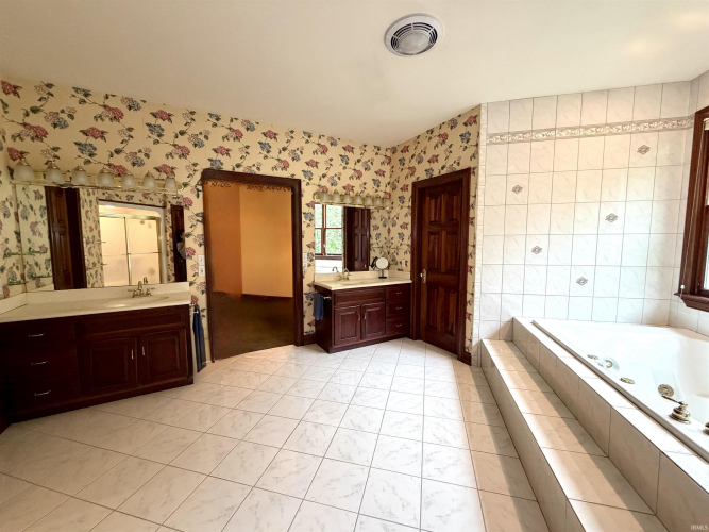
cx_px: 354
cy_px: 266
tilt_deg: -5.7
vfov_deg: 85.7
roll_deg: +0.0
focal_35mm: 14
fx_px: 287
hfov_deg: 102.1
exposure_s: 1/120
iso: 320
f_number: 2.2
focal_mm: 2.22
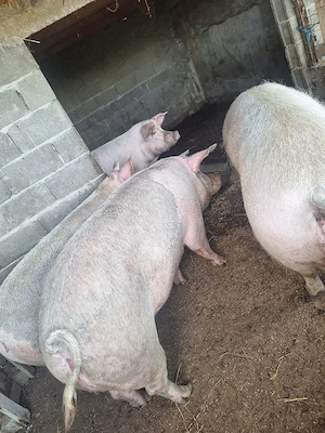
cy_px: 216
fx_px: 288
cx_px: 162
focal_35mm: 23
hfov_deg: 58.9
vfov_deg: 73.9
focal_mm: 5.54
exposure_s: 1/50
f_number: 1.8
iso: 40
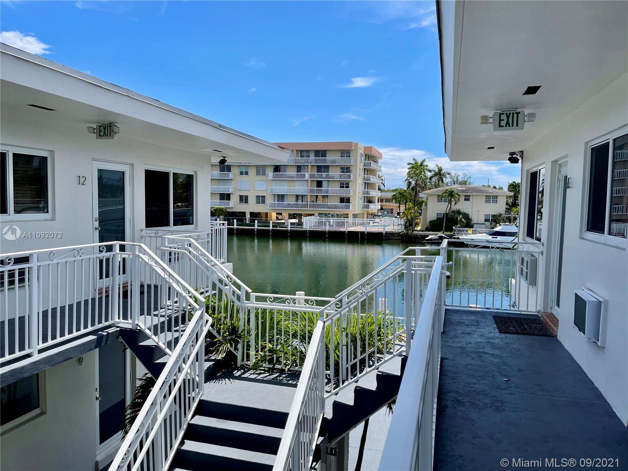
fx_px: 472
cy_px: 236
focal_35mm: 26
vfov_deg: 53.1
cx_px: 314
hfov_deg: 67.3
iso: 32
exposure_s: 1/3448
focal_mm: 5.1
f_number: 1.6
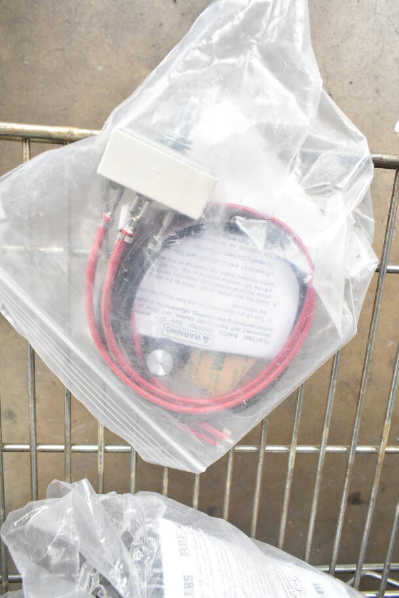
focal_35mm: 27
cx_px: 200
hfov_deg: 48.0
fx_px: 449
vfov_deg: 67.4
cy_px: 299
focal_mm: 18
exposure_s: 1/250
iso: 1600
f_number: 8
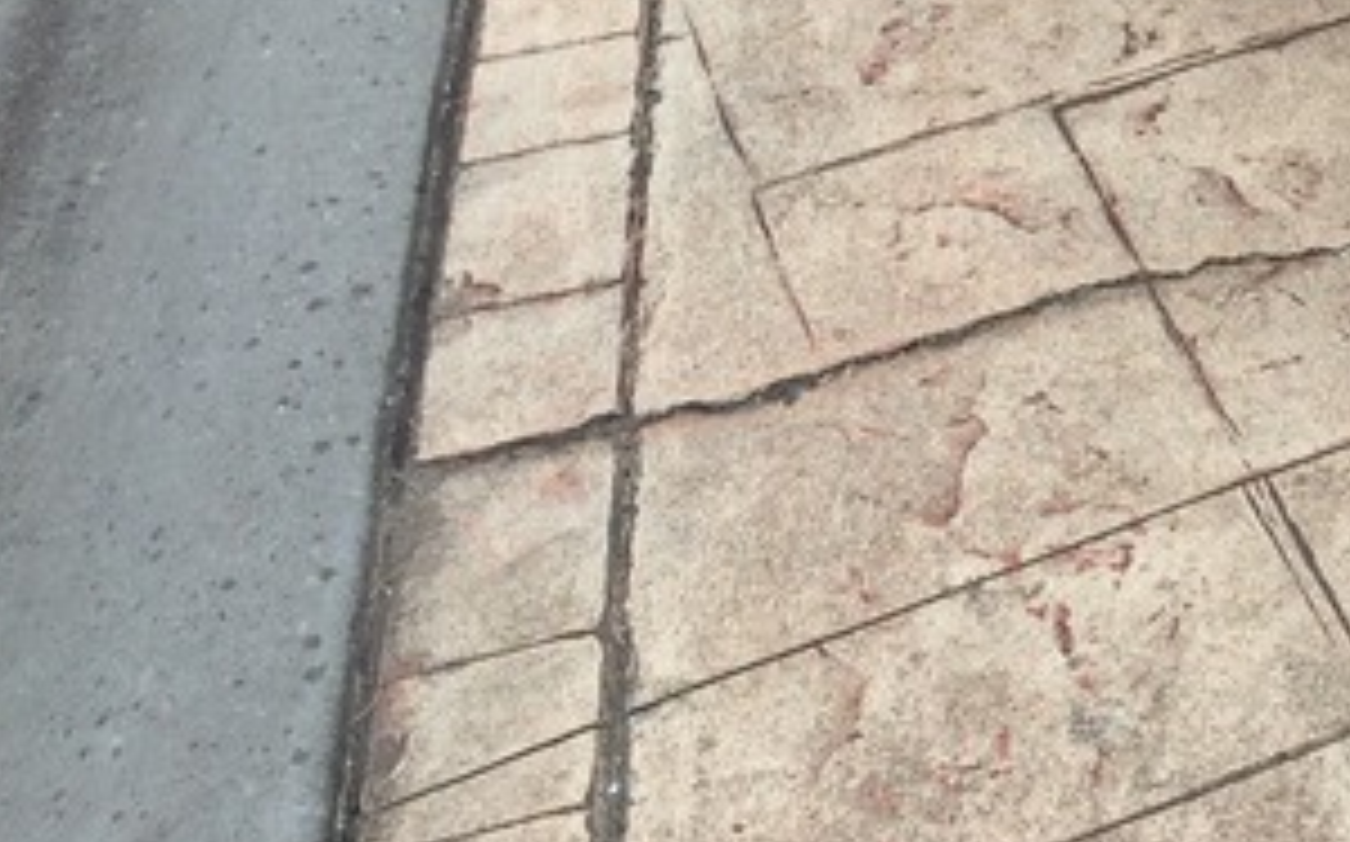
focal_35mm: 82
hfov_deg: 23.8
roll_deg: +1.8
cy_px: -369
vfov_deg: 14.9
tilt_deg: -27.2
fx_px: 3015
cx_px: 1454
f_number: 2.2
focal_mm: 4.15
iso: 32
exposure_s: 1/119
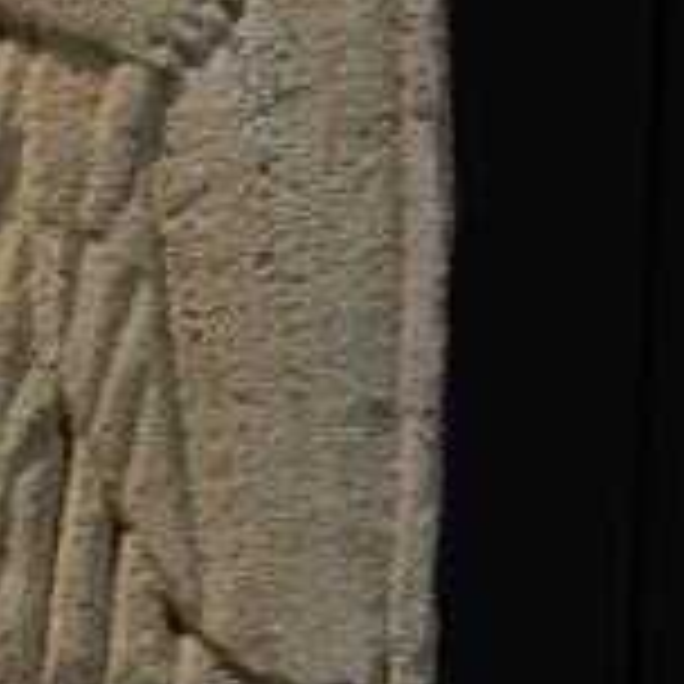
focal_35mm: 195
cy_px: 288
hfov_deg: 9.0
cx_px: 112
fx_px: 4356
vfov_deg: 9.0
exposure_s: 1/8
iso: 1000
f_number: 4.5
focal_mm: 35
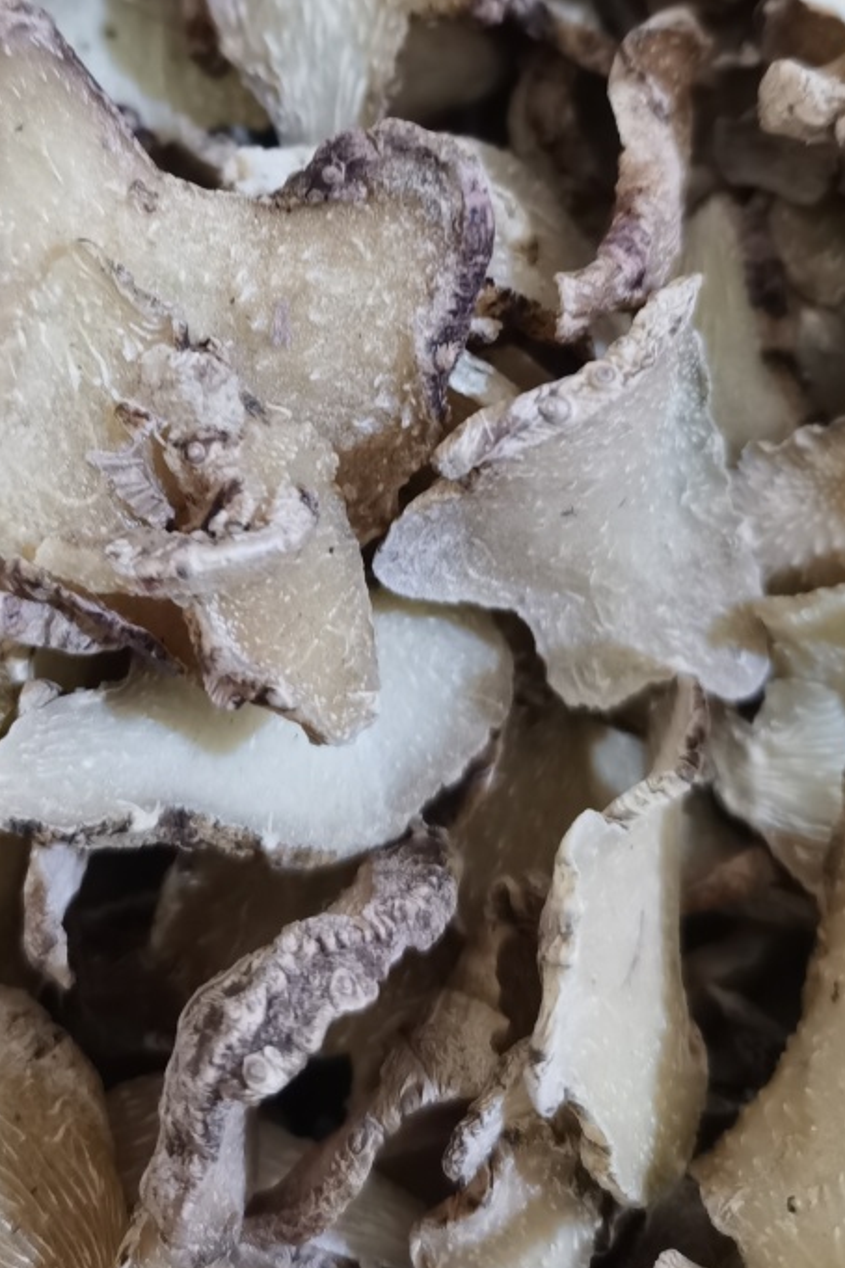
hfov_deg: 30.5
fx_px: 1549
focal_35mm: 44
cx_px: 350
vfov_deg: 43.0
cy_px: 301
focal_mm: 5.58
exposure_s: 1/20
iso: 640
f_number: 1.8
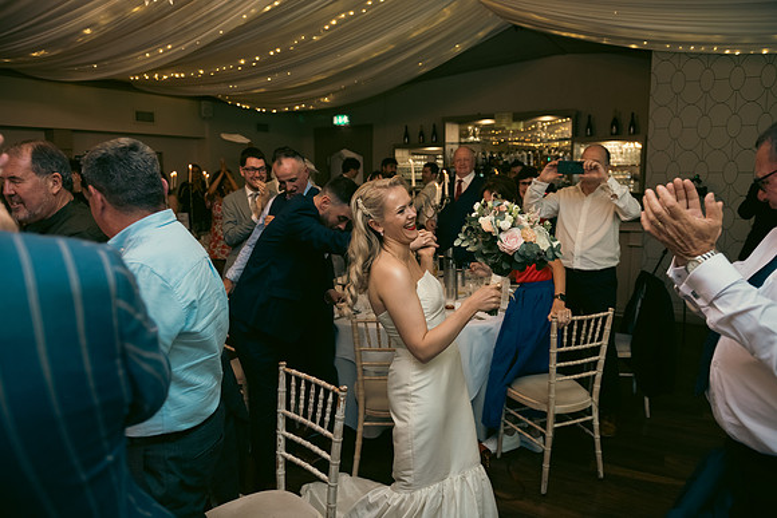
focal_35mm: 24
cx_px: 388
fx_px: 518
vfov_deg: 53.2
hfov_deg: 73.7
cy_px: 259
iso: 800
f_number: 3.5
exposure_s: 1/160
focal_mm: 24
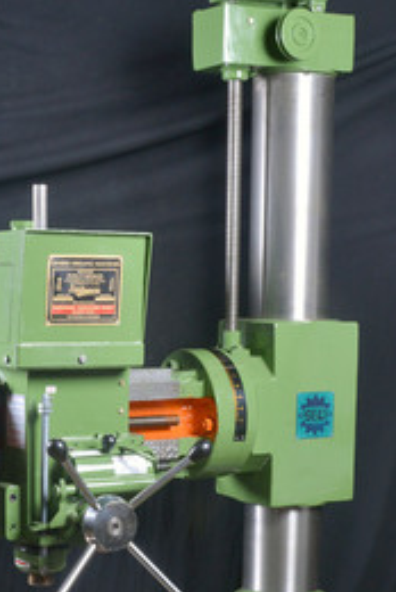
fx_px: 1267
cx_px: 114
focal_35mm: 77
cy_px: 471
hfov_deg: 17.7
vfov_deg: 25.8
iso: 800
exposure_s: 1/200
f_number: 22
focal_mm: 40
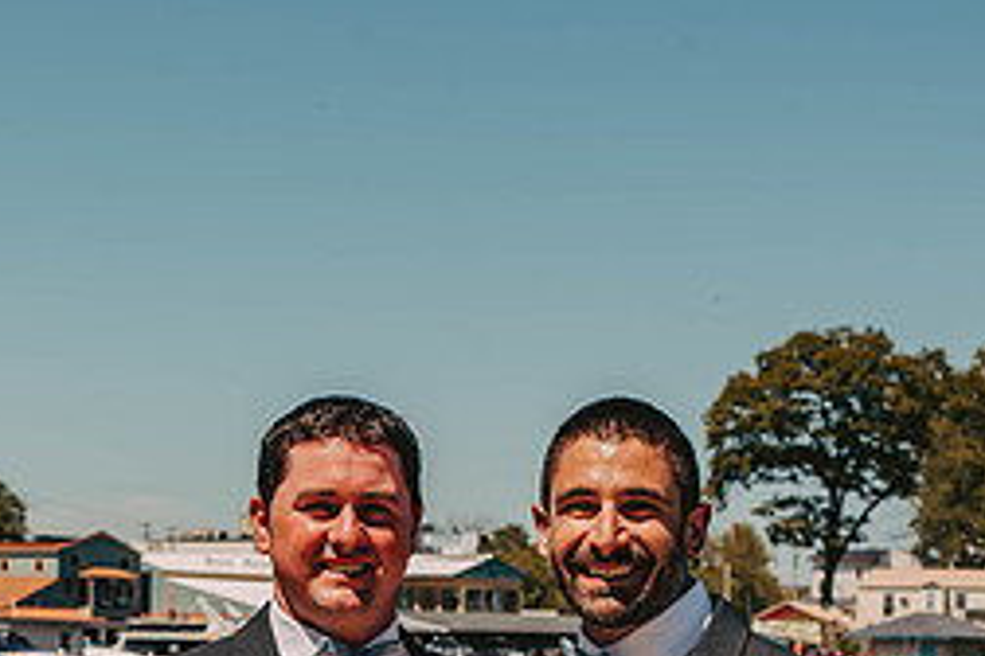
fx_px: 3146
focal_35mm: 115
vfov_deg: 11.7
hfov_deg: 17.7
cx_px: 258
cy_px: 713
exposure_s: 1/500
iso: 125
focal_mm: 50
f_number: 6.3
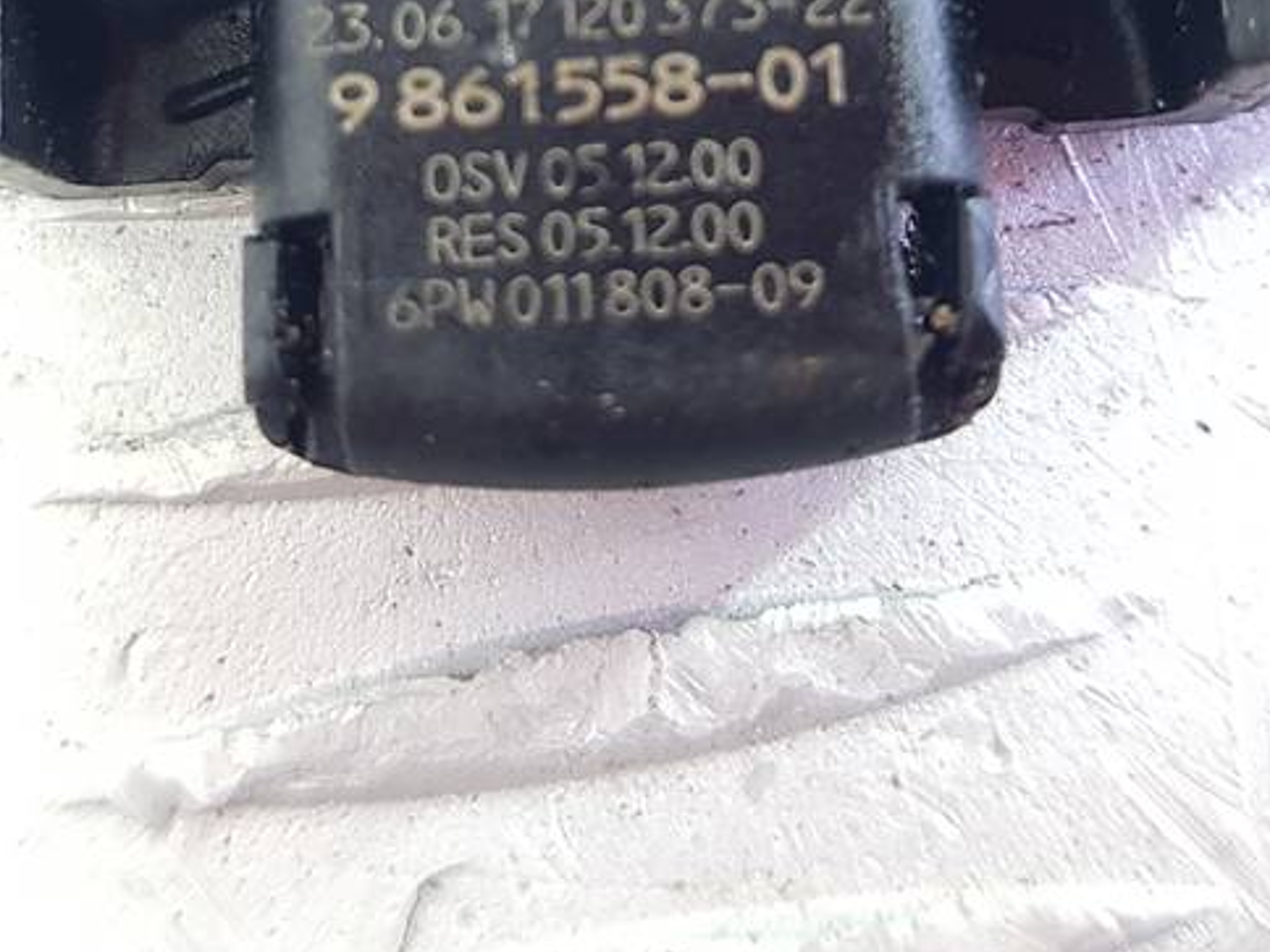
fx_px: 2018
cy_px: -24
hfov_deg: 34.9
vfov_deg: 25.1
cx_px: 585
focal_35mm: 55
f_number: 1.7
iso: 160
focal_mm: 4.2
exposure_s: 1/33
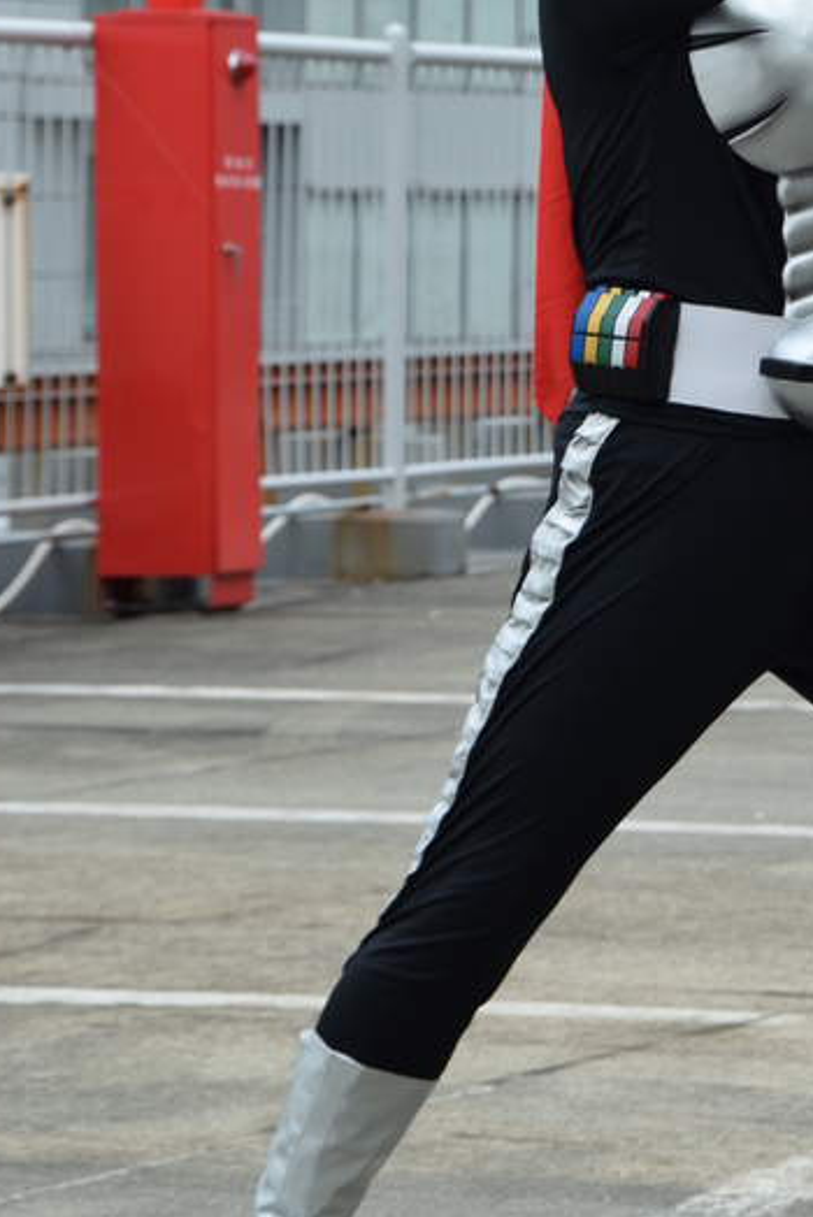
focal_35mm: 205
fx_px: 6935
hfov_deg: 6.7
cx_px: 763
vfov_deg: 10.0
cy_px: 165
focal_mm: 70
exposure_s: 1/125
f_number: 7.1
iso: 100
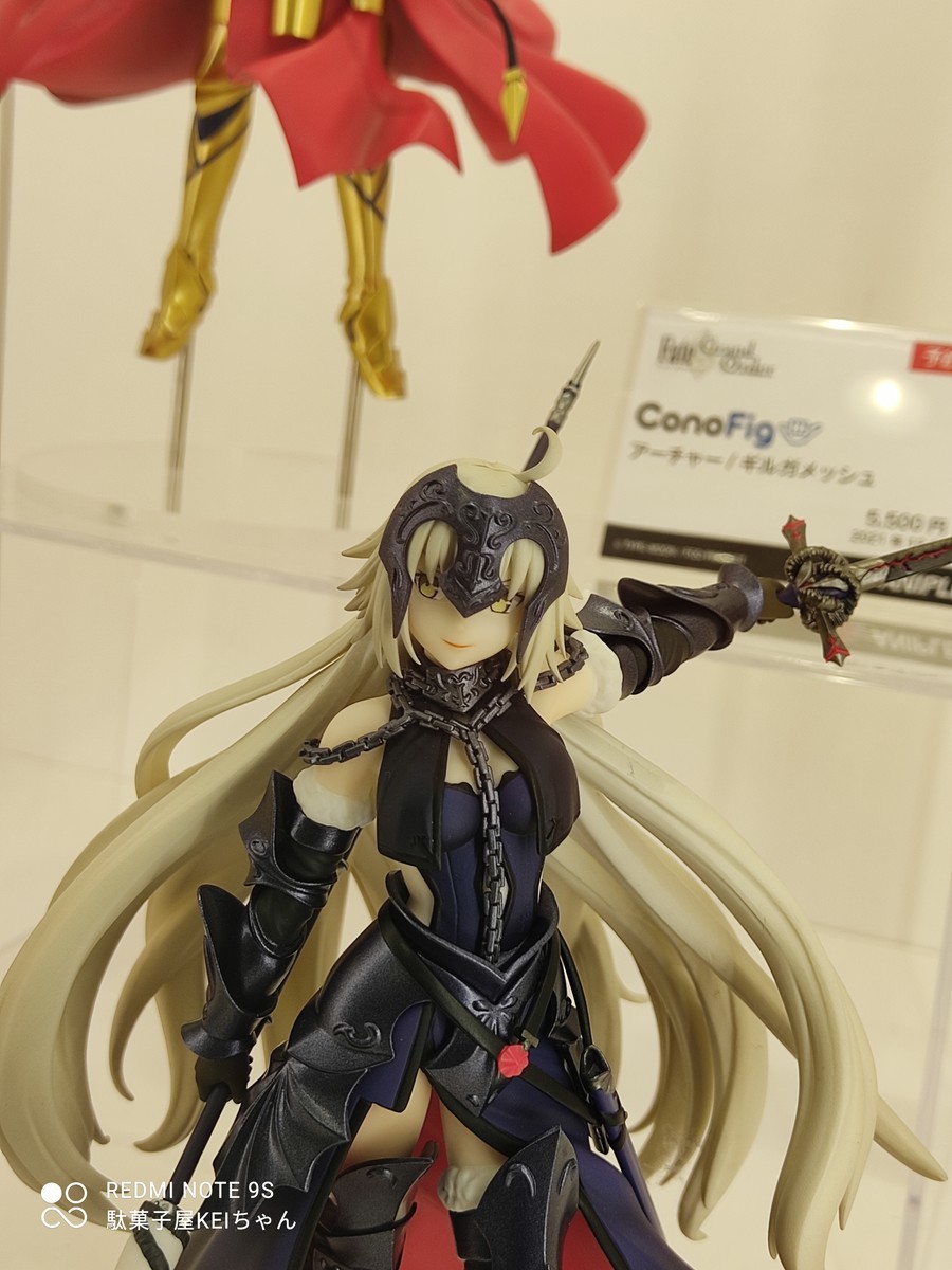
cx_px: 476
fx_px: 953
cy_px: 635
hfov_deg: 53.1
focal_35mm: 26
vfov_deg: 67.3
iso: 114
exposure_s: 1/100
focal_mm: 4.74
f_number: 1.79
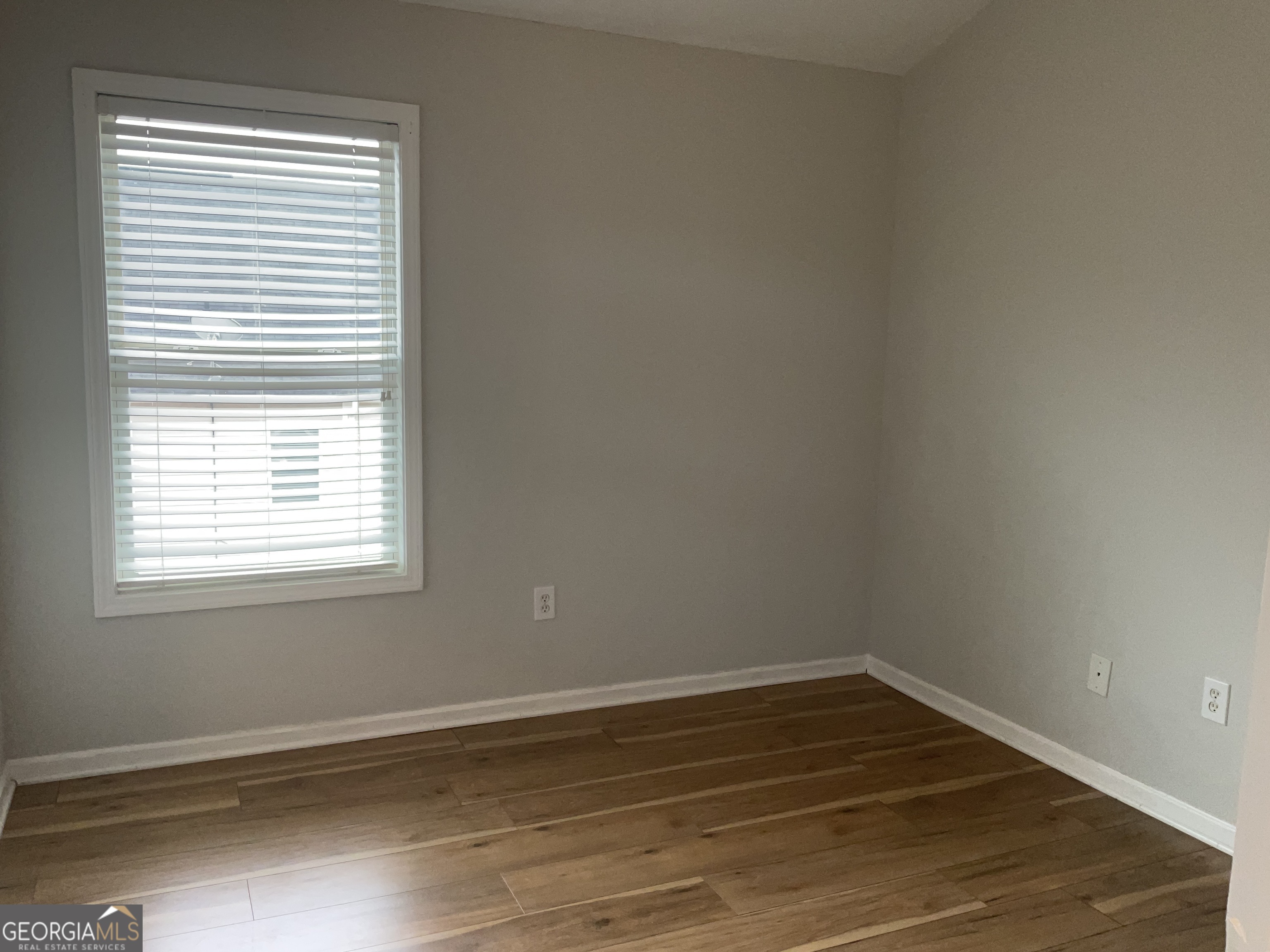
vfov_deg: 48.2
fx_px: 1064
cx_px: 635
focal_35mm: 29
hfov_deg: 61.7
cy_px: 476
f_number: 1.8
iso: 64
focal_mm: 3
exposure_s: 1/60
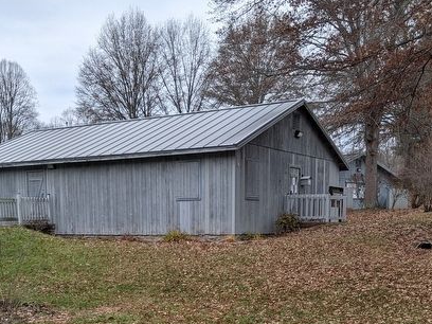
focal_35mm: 53
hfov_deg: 36.2
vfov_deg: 26.3
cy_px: 311
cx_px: 200
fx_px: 661
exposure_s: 1/510
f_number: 1.8
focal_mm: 4.44
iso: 44
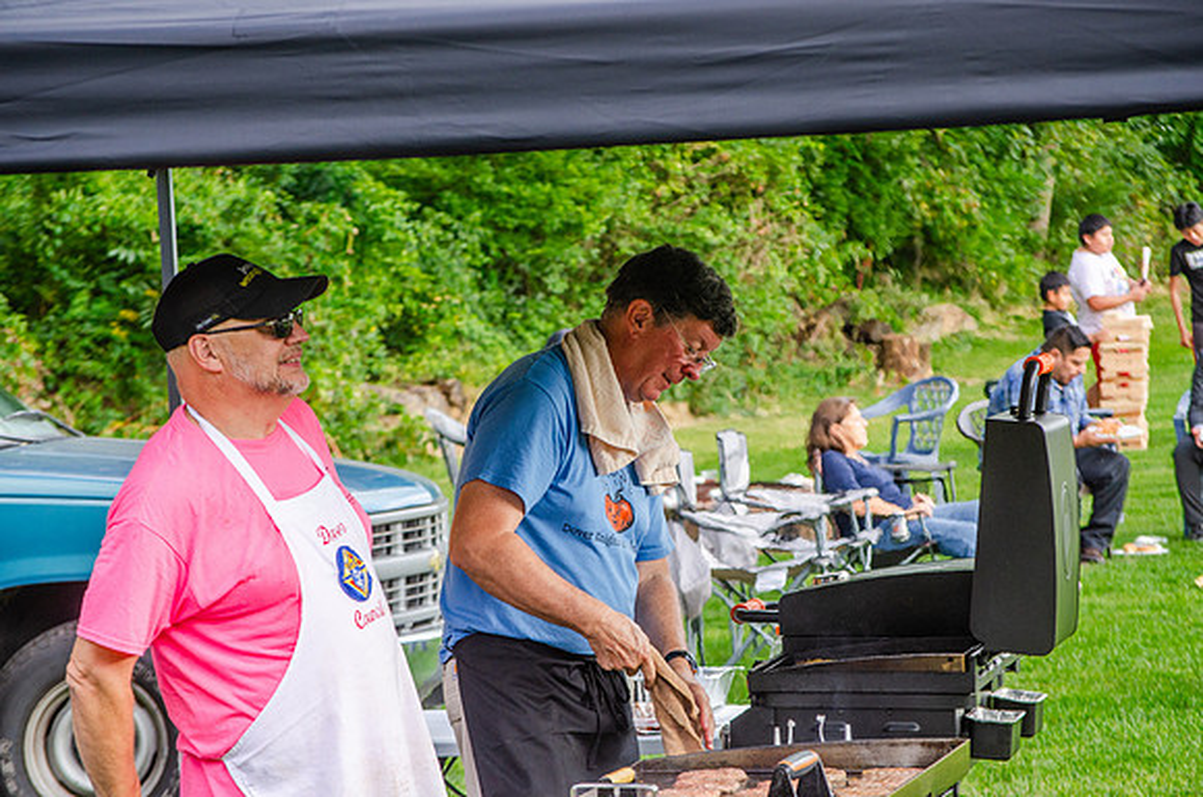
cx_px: 602
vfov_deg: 9.1
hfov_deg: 13.7
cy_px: 398
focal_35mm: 150
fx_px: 5001
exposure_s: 1/200
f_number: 7.1
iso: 200
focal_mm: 100
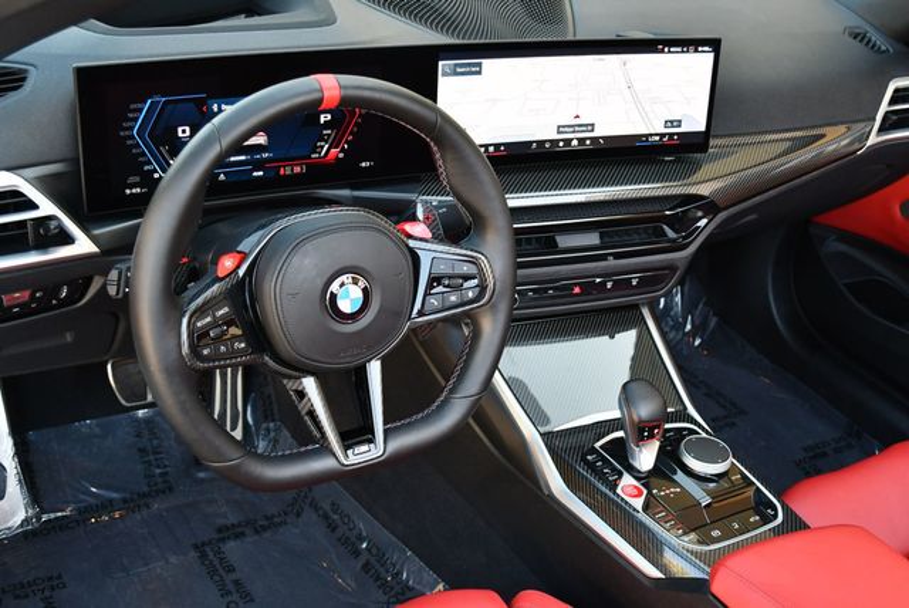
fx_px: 1112
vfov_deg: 30.6
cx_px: 454
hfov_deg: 44.5
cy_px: 304
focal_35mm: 44
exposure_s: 1/250
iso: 800
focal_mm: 22
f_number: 4
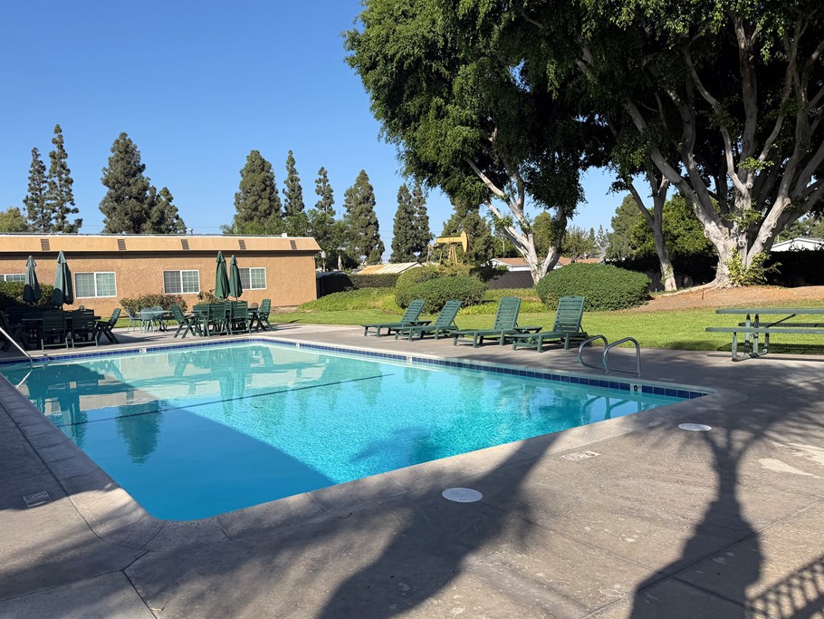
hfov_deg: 65.2
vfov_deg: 51.4
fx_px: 643
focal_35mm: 27
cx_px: 371
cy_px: 304
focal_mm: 6.76
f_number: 1.78
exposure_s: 1/4405
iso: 80
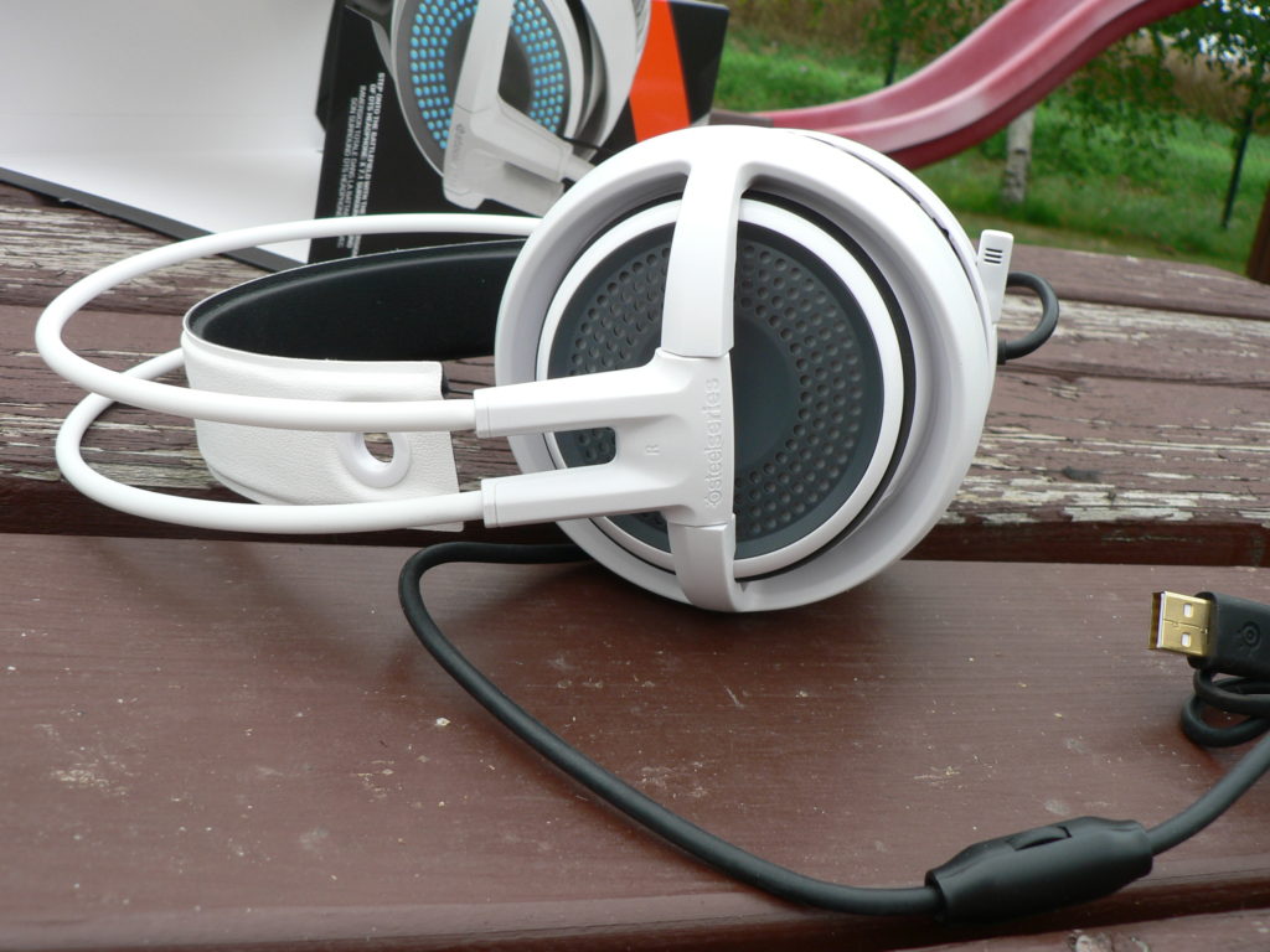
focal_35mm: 36
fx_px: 1321
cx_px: 635
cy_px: 476
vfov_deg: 39.7
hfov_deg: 51.4
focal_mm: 6
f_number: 4
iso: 80
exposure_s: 1/160
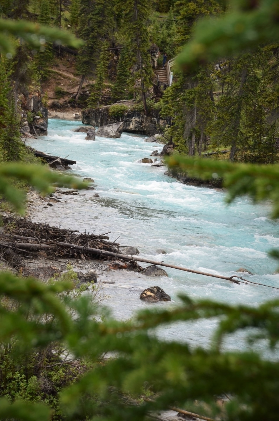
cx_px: 140
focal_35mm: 135
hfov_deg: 10.1
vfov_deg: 15.2
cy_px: 210
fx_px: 1576
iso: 200
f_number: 10
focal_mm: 90
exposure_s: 1/60
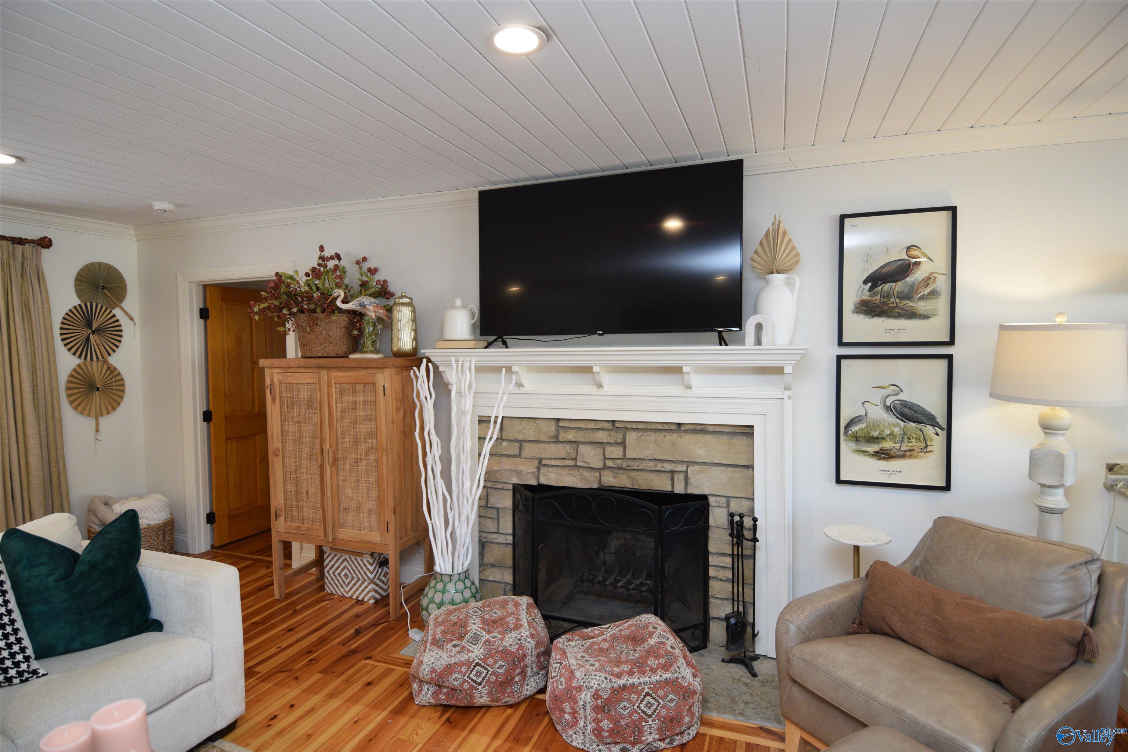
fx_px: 1128
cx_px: 564
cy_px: 376
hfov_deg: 53.1
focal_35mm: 36
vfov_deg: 36.9
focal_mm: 24
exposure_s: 1/60
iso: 500
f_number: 4
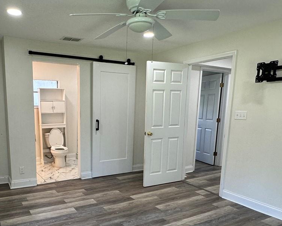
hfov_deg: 59.4
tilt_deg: -9.1
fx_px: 242
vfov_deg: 49.1
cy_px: 150
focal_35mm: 29
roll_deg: -0.5
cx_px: 99
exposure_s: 1/120
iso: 160
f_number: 2.2
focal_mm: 2.22
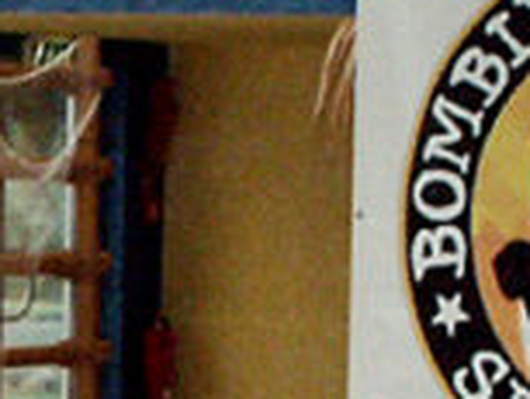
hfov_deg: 8.7
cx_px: -371
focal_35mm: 219
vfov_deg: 6.7
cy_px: -73
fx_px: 3356
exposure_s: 1/350
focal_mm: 7.21
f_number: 2.8
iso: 200
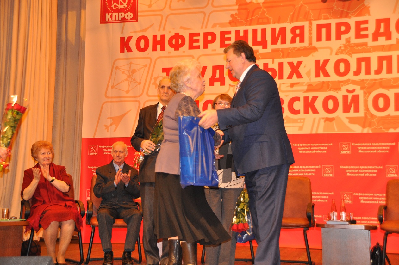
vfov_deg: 27.5
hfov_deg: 40.4
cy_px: 132
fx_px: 543
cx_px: 201
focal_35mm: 49
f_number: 4
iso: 800
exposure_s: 1/60
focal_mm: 32
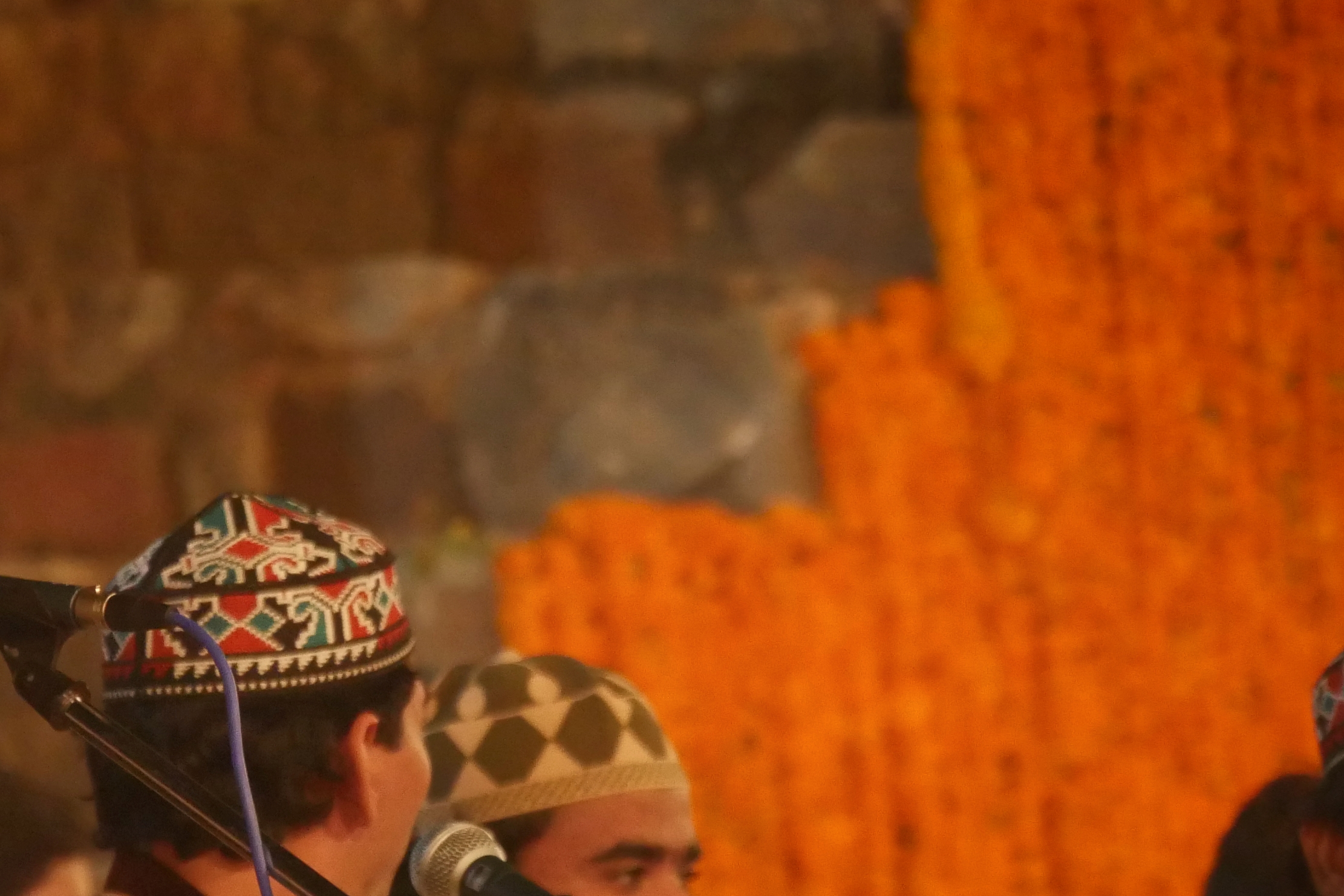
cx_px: 295
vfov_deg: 2.3
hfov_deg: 3.4
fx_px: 22476
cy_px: 753
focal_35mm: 602
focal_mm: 140
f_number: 5.6
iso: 3200
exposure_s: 1/60
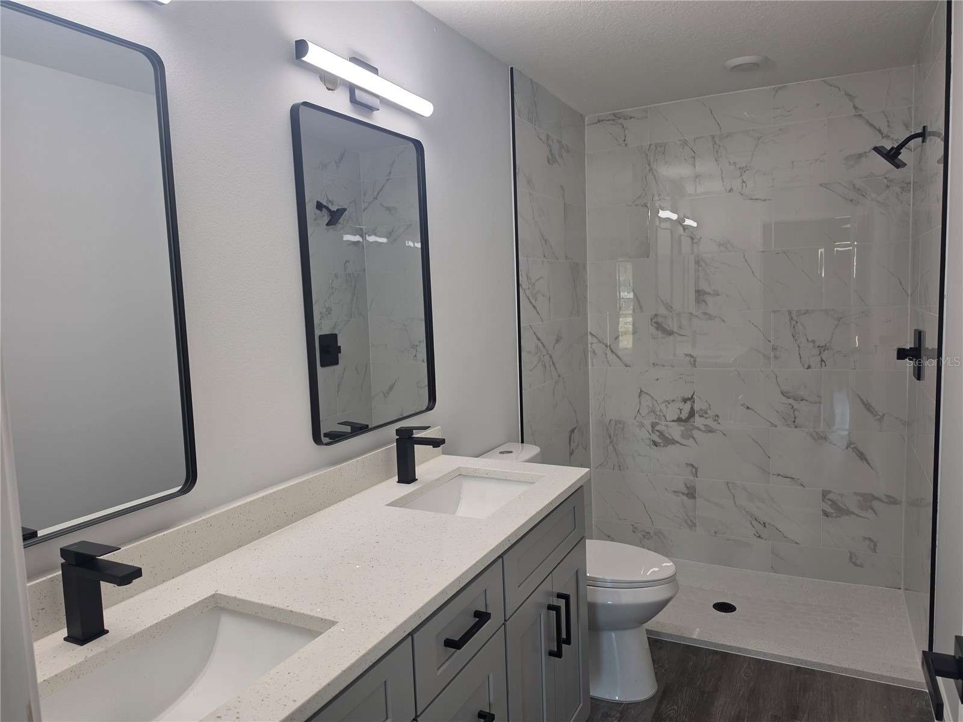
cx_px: 482
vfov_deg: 58.9
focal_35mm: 23
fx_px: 640
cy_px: 361
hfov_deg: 73.9
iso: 50
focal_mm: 6.5
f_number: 1.4
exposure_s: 1/120
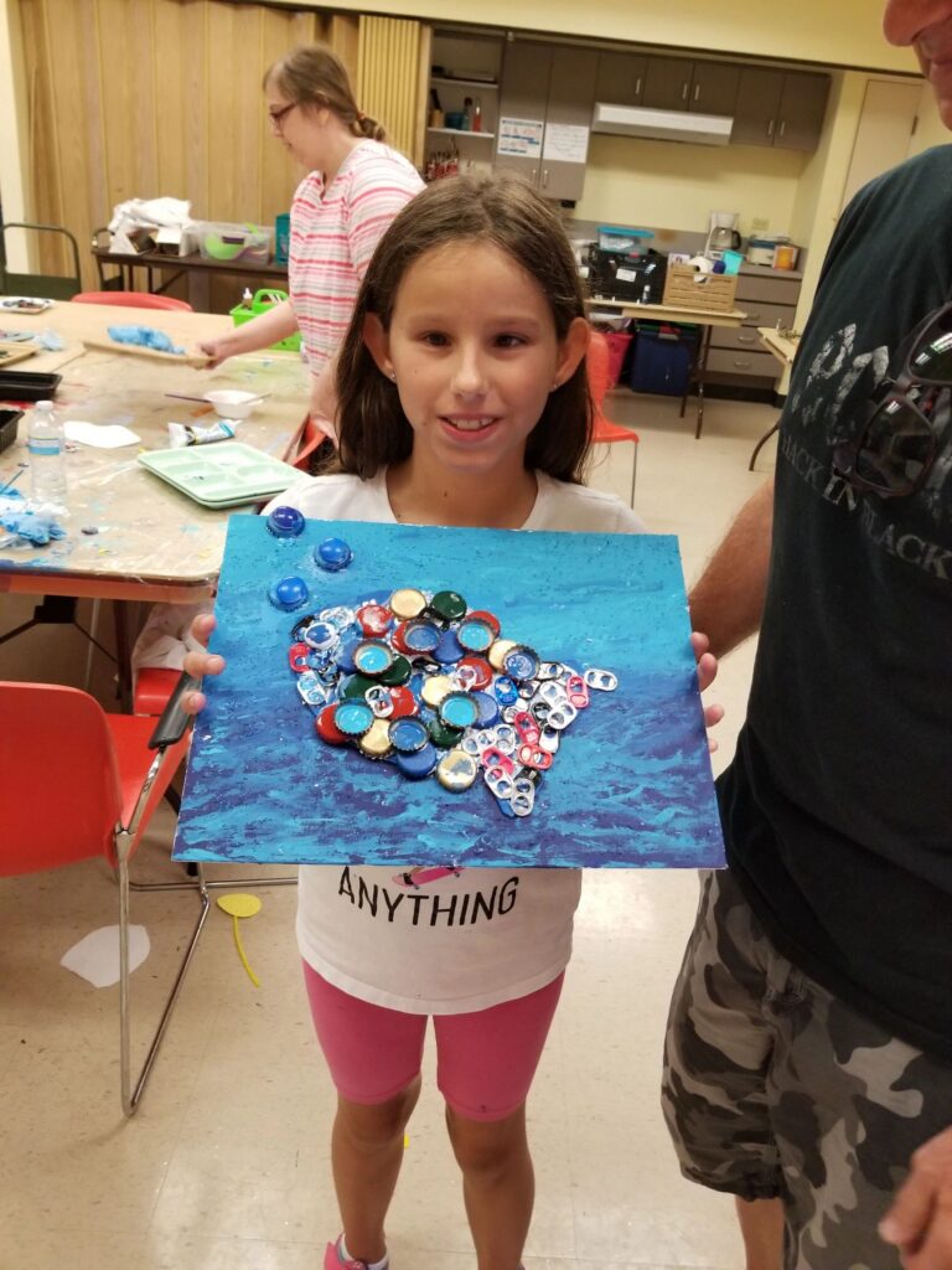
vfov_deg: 67.3
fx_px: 953
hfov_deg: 53.1
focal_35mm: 26
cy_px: 635
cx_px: 476
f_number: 1.7
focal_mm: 4.25
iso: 320
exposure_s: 1/60
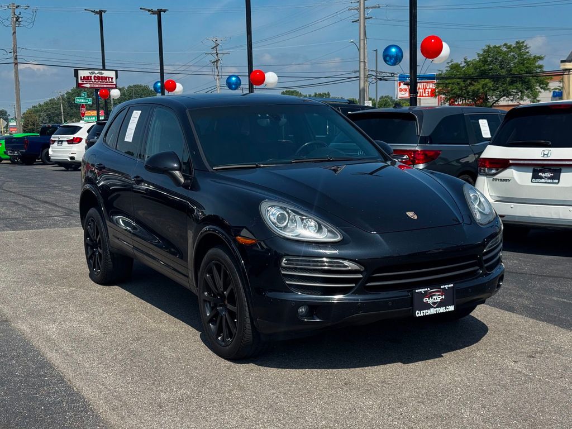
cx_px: 286
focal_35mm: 48
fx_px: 793
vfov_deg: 30.3
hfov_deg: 39.7
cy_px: 214
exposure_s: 1/3425
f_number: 1.78
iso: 64
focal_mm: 6.76
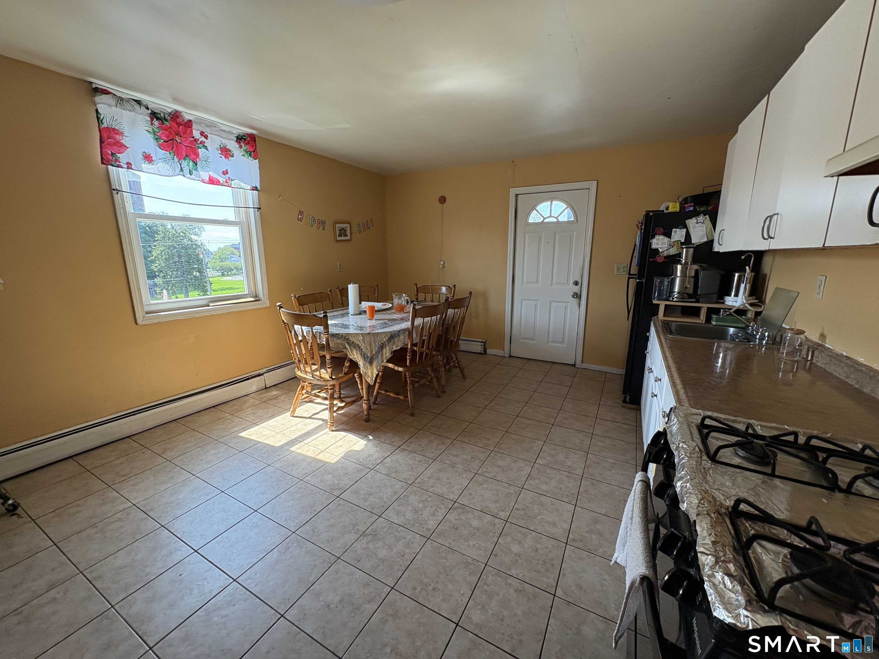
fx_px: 356
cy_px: 330
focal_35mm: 14
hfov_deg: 102.1
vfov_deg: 85.7
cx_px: 440
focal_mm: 2.22
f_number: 2.2
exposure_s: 1/115
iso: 125
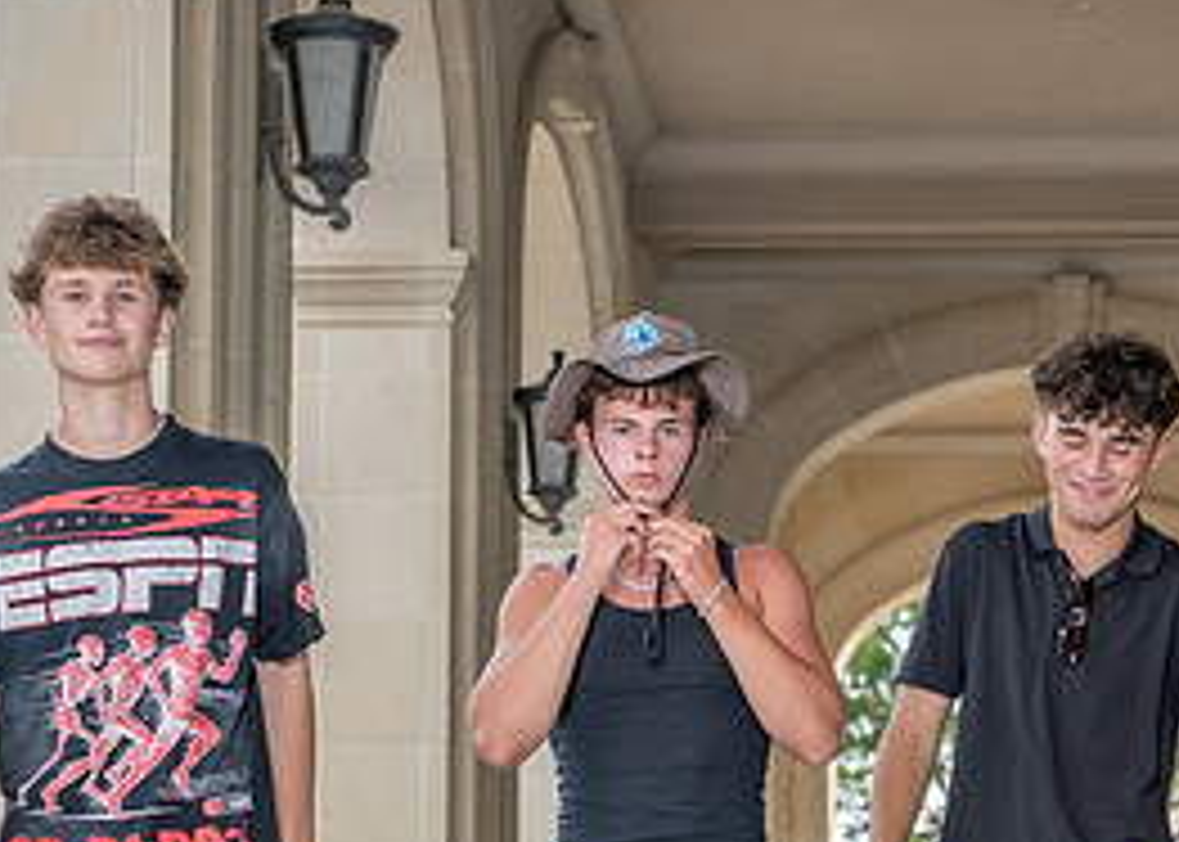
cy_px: 1014
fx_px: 4620
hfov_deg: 14.4
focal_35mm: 138
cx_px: 977
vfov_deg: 10.2
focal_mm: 50
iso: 250
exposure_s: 1/400
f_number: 3.2
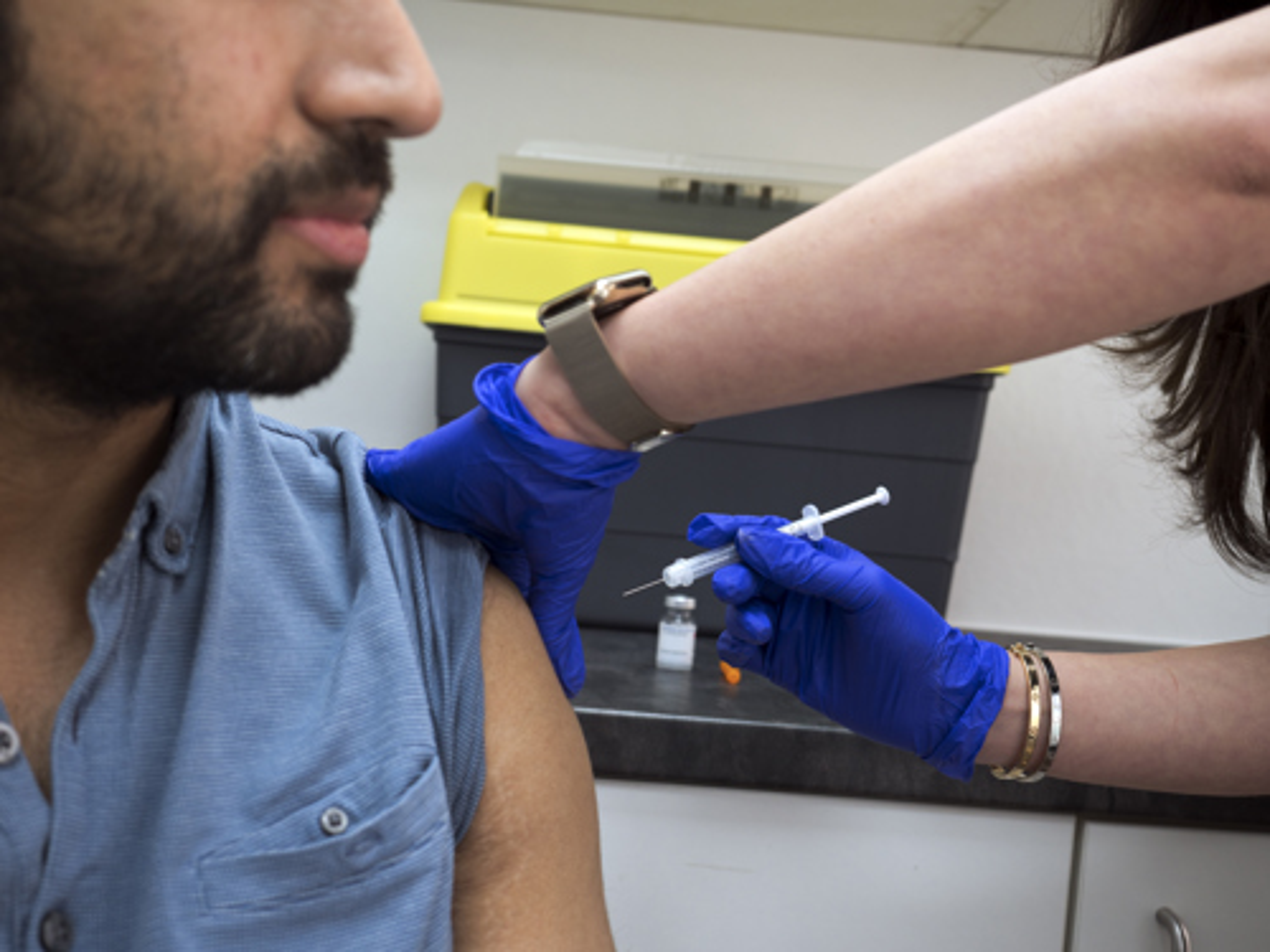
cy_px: 476
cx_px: 635
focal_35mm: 43
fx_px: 1578
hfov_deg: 43.9
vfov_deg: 33.6
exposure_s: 1/60
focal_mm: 21
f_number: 3.2
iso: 400
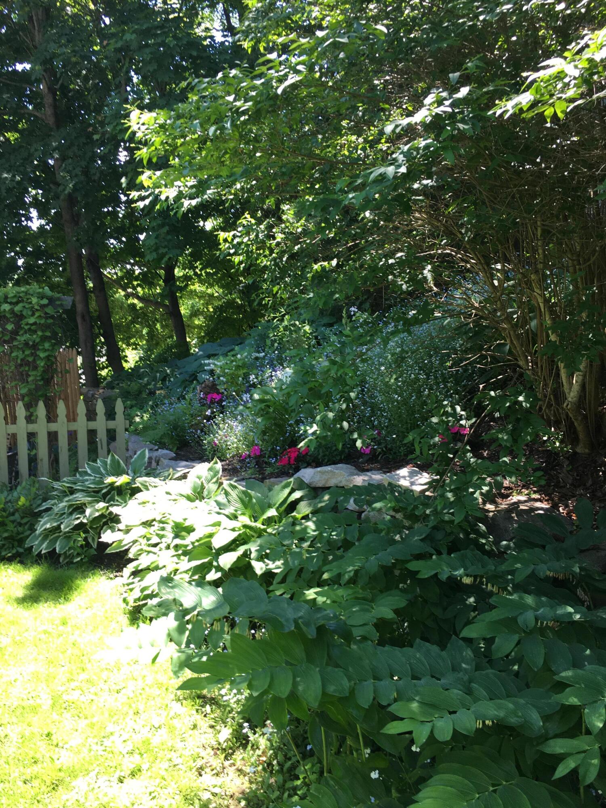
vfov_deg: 61.7
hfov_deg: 48.2
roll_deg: +1.3
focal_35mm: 29
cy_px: 404
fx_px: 677
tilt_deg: -8.9
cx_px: 303
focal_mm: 4.15
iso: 32
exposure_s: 1/120
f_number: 2.2
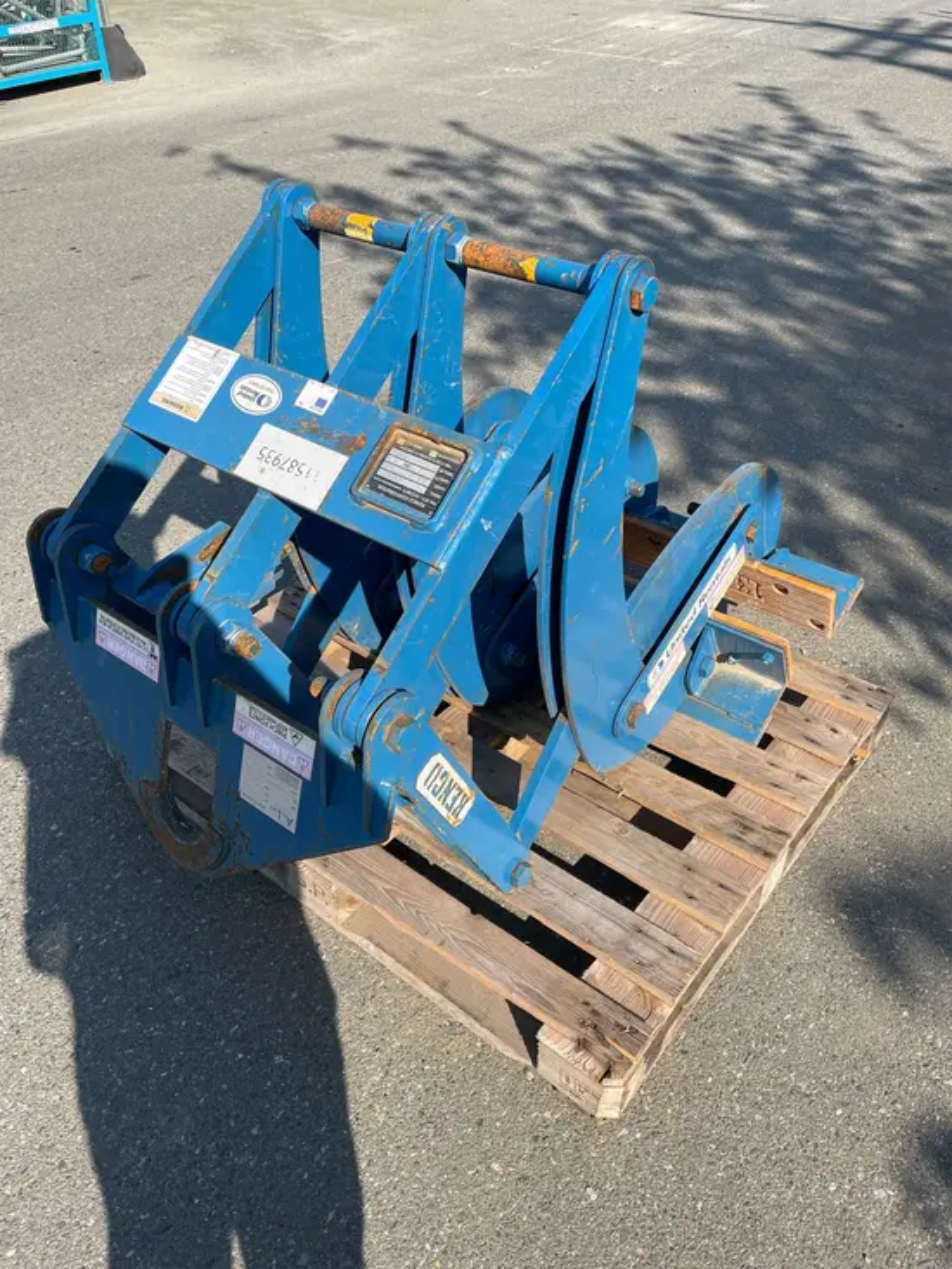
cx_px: 476
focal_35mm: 26
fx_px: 953
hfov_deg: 53.1
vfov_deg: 67.3
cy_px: 634
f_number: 1.6
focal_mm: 4.2
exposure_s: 1/1887
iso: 32
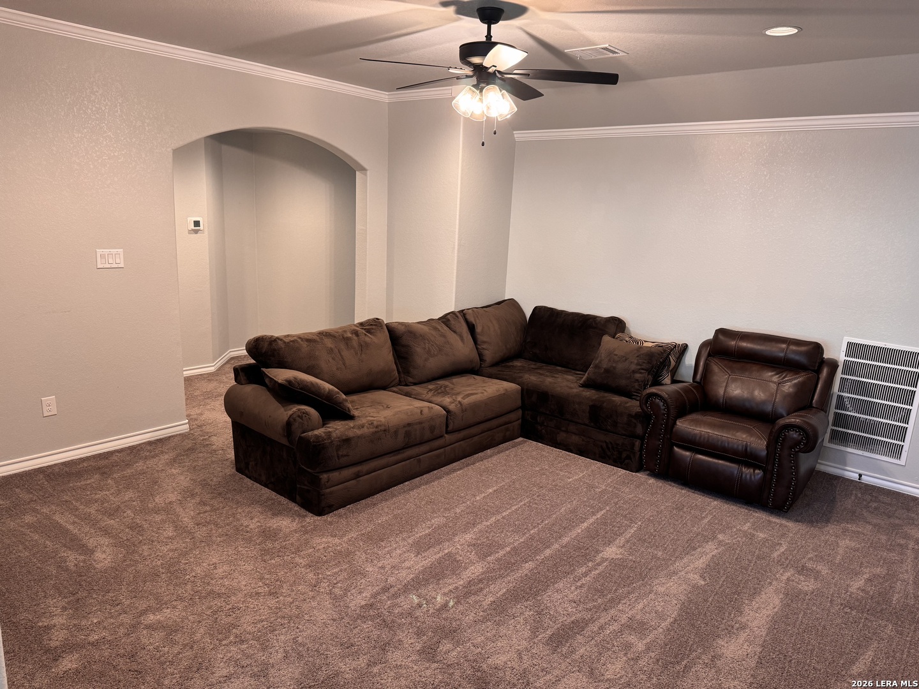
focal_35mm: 24
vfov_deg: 56.8
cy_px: 344
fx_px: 637
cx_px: 460
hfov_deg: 71.6
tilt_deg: -12.9
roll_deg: -2.3
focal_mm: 6.76
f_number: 1.78
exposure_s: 1/60
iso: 250
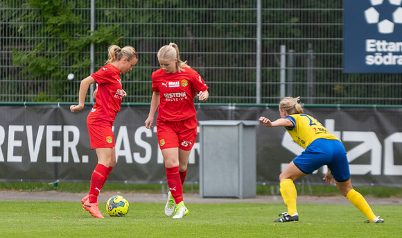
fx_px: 6620
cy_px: 164
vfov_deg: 2.1
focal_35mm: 613
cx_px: 169
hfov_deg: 3.5
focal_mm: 200
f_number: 3.2
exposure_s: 1/1250
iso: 360
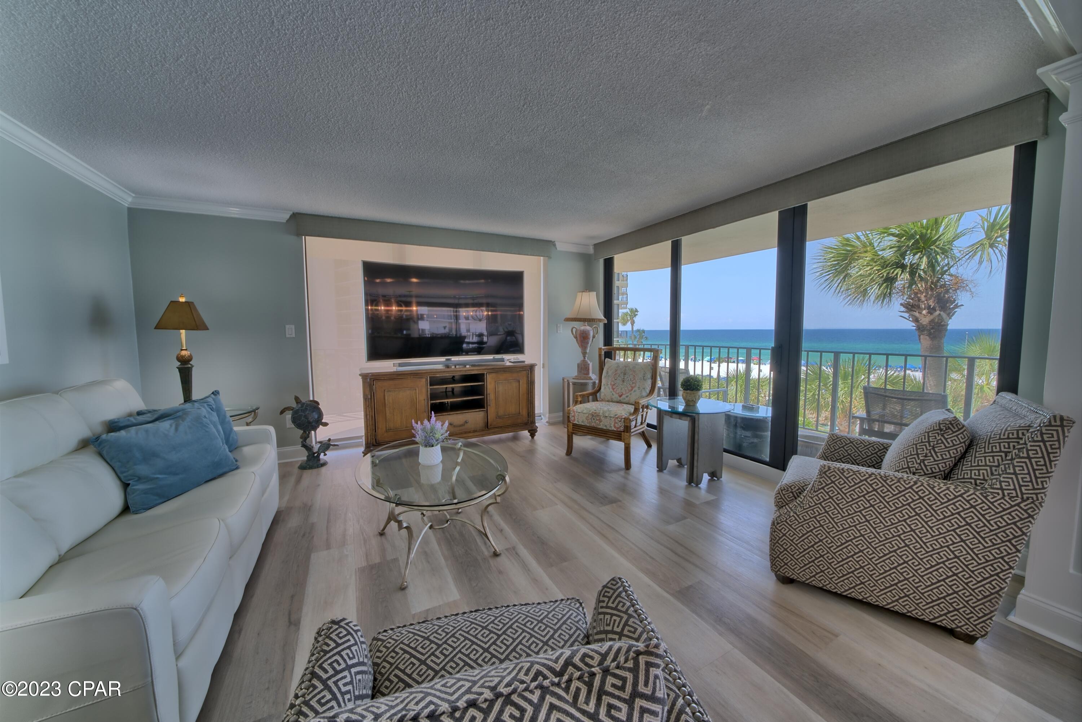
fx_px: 361
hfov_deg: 112.6
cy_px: 361
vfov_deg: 90.0
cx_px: 541
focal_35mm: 12
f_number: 13
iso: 800
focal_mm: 12
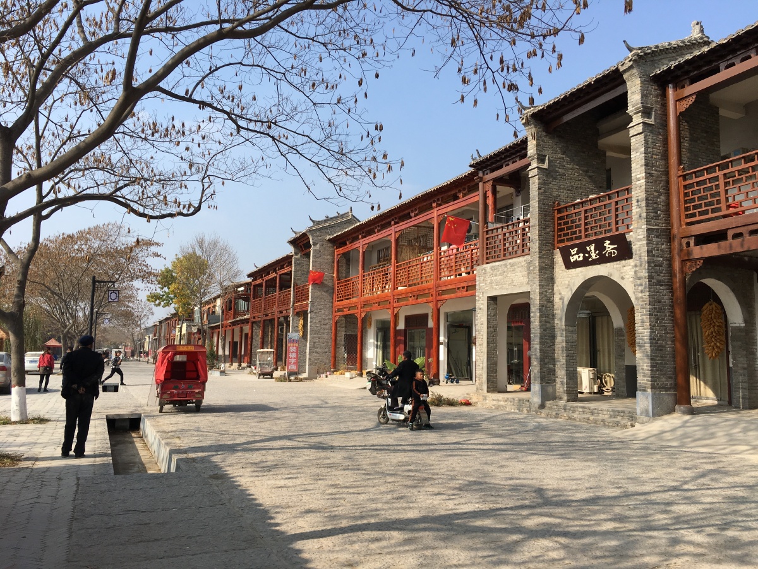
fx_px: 635
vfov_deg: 48.2
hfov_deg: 61.7
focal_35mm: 29
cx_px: 379
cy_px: 284
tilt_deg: +7.7
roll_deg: -2.2
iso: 25
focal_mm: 4.15
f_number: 2.2
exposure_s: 1/1350
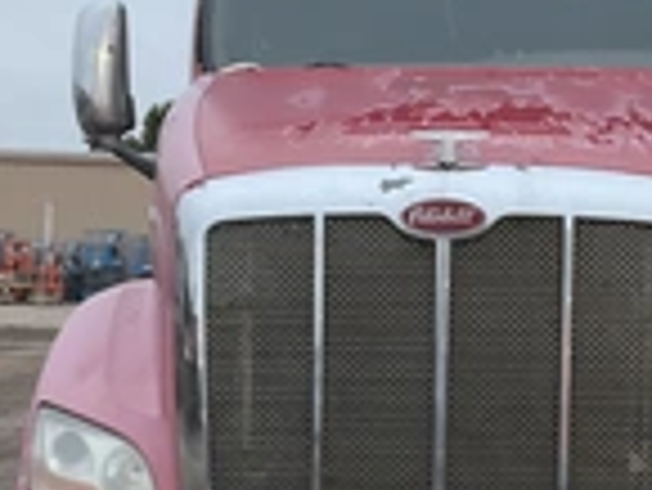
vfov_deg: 18.4
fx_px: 1508
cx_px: 481
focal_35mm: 80
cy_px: 292
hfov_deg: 24.2
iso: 160
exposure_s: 1/60
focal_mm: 3
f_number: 1.8
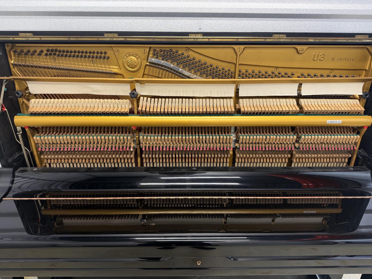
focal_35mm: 24
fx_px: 258
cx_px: 186
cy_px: 140
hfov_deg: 71.6
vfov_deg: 56.8
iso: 160
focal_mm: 6.76
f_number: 1.78
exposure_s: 1/60
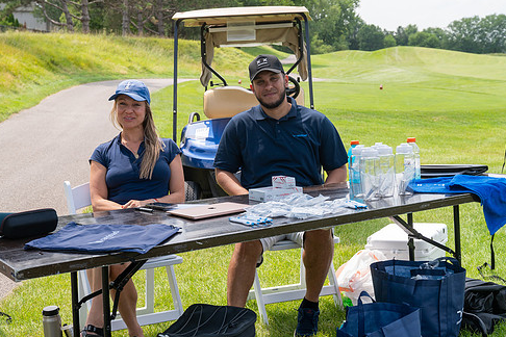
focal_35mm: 62
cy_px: 173
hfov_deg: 32.4
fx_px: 871
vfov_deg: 21.9
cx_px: 239
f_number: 6.3
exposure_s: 1/500
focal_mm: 52
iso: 250
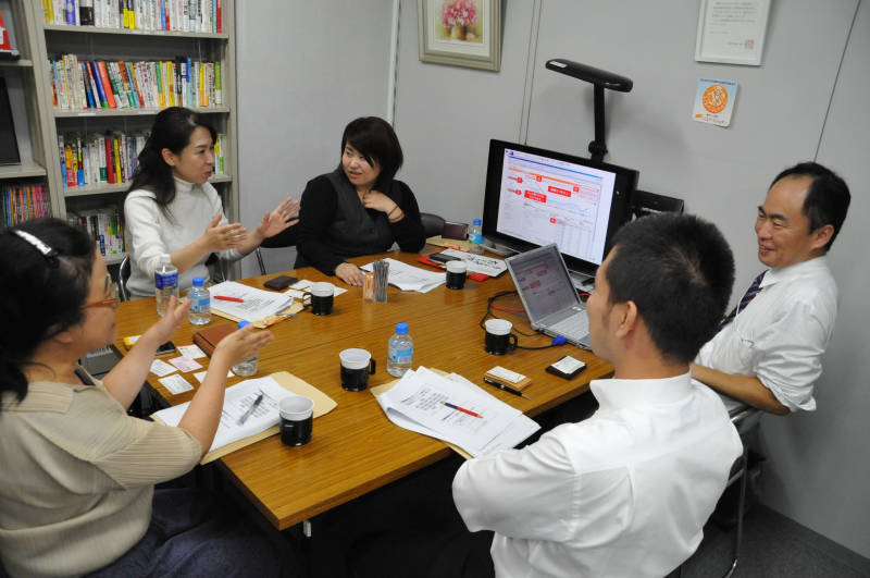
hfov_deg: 67.5
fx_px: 652
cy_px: 289
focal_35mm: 27
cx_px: 435
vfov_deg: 47.8
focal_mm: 18
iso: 2200
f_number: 5
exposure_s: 1/160
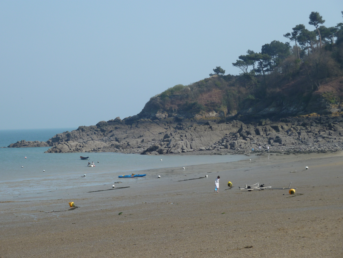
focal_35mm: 111
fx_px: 1100
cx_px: 172
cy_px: 129
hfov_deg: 17.7
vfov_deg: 13.3
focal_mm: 18.2
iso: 80
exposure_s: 1/500
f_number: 5
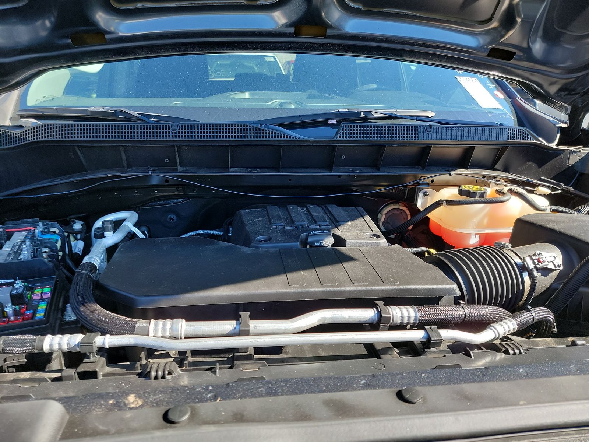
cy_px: 221
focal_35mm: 24
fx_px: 408
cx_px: 294
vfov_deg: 56.8
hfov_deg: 71.6
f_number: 1.8
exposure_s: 1/119
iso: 61
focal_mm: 6.7
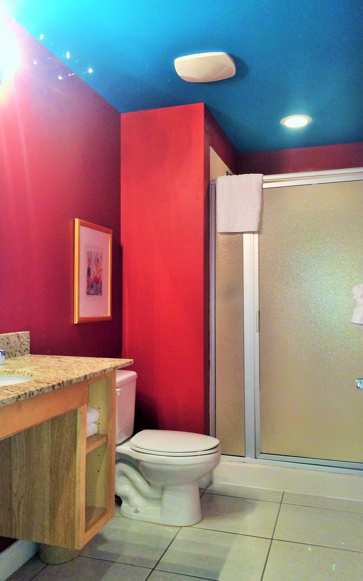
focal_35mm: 32
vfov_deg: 59.6
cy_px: 294
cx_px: 158
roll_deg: +0.6
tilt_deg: -0.8
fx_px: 506
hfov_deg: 39.4
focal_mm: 4.15
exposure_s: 1/30
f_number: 2.2
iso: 125
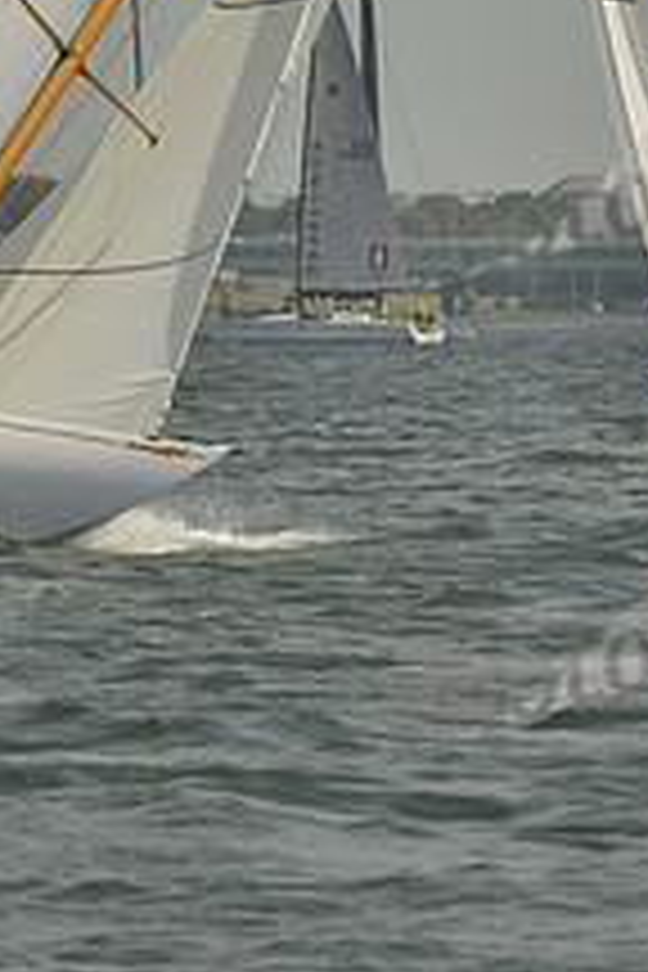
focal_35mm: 537
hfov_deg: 2.6
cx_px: 142
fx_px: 14498
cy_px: 14
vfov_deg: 3.8
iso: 280
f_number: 10
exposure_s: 1/1000
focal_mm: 200
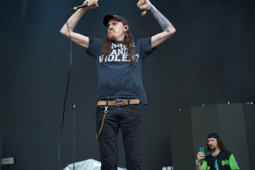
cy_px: 85
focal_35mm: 77
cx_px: 128
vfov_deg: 17.7
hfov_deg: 26.3
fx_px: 545
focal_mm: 77
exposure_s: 1/100
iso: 100
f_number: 4.5
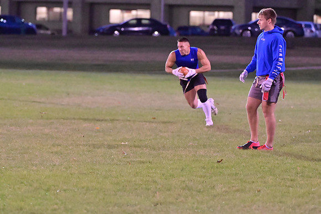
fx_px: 2140
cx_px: 160
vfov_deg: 5.7
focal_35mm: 240
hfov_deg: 8.6
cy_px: 107
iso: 6400
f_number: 4
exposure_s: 1/320
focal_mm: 160
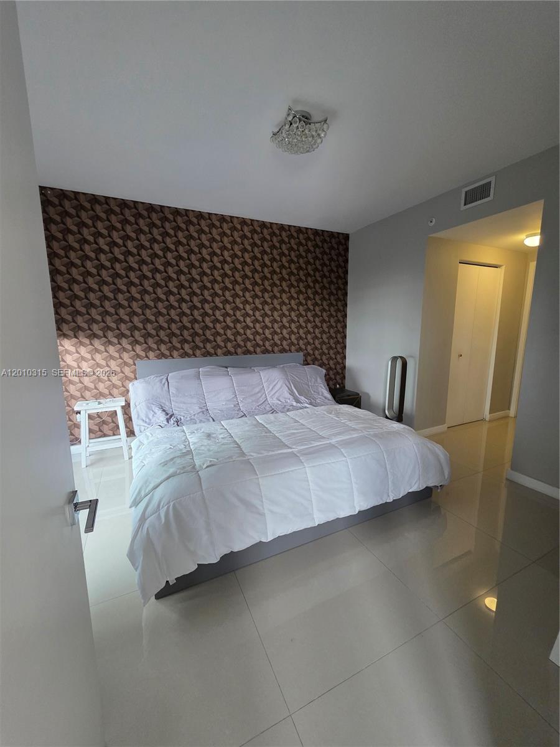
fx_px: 280
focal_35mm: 13
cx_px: 280
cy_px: 374
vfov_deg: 106.2
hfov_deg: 89.9
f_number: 1.9
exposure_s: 1/120
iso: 250
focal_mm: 2.2
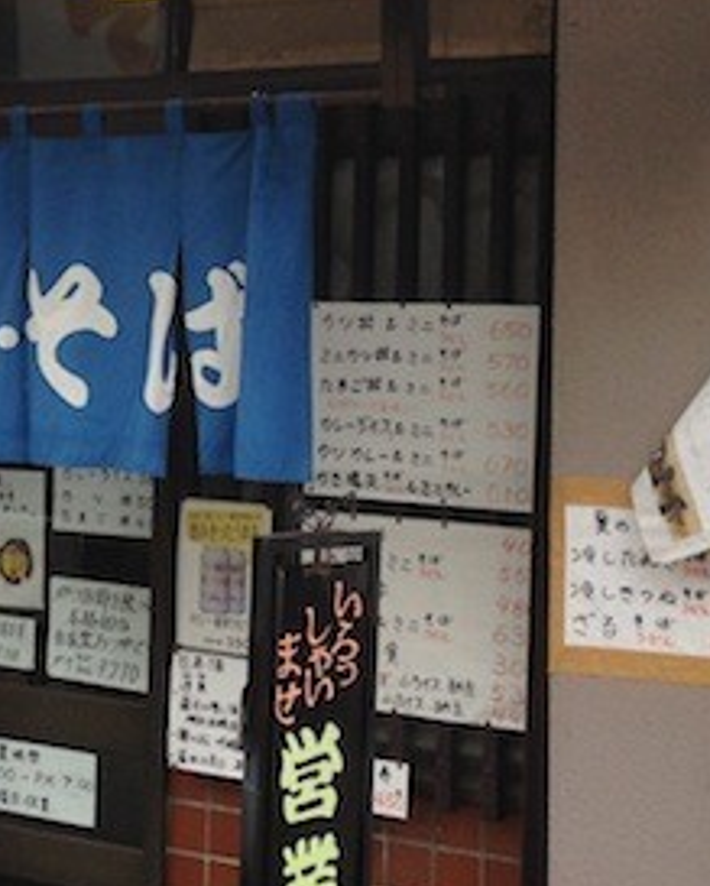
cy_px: 159
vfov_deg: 18.9
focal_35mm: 100
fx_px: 2622
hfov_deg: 15.0
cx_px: -65
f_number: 2.4
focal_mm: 4.28
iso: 64
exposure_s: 1/409
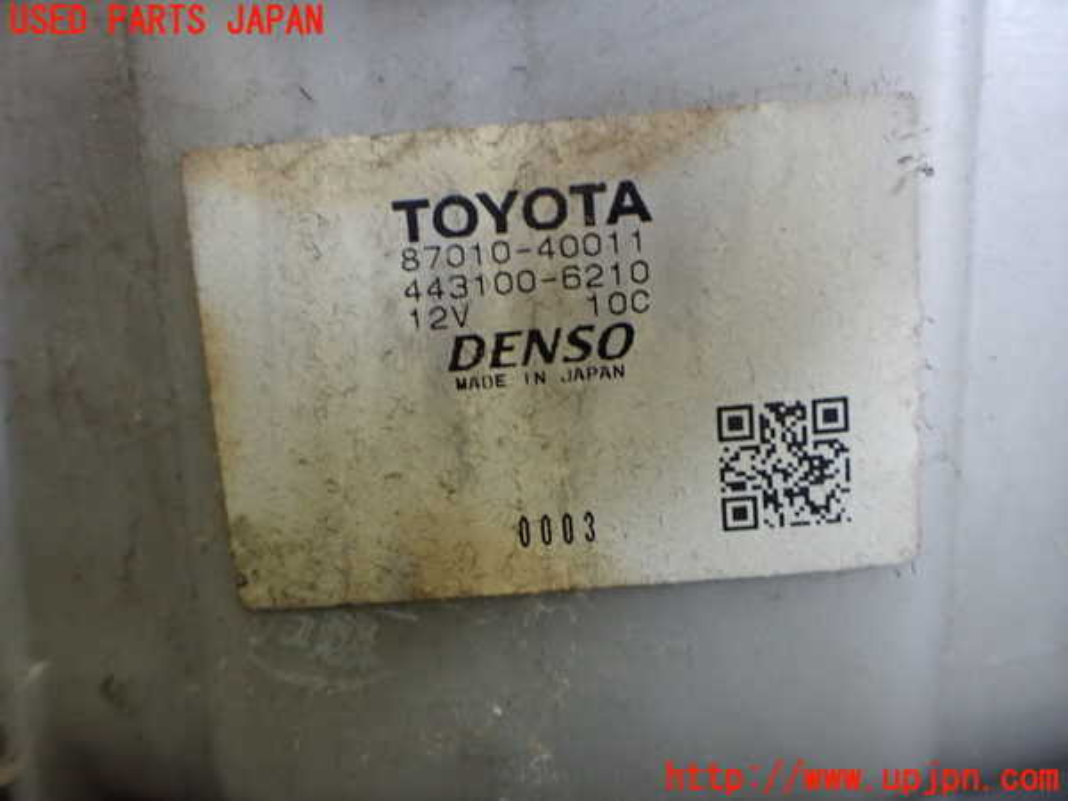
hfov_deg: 60.0
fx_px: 926
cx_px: 534
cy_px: 400
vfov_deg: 46.8
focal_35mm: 30
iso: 800
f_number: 2.3
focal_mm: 5.4
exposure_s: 1/80
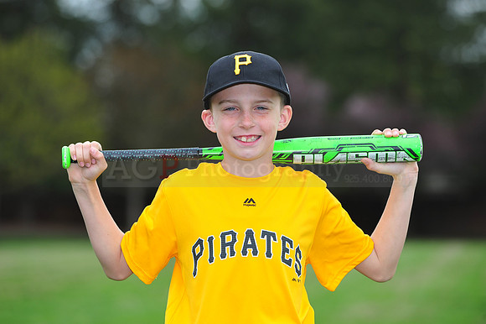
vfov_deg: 6.9
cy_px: 162
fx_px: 2698
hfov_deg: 10.3
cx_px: 243
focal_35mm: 200
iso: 400
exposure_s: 1/400
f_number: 5.6
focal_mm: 200
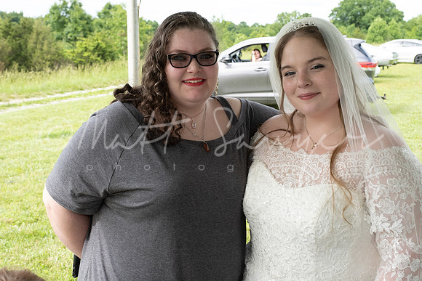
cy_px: 140
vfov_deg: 27.0
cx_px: 211
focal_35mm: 50
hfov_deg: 39.6
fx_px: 586
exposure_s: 1/250
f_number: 7.1
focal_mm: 33.2
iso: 640
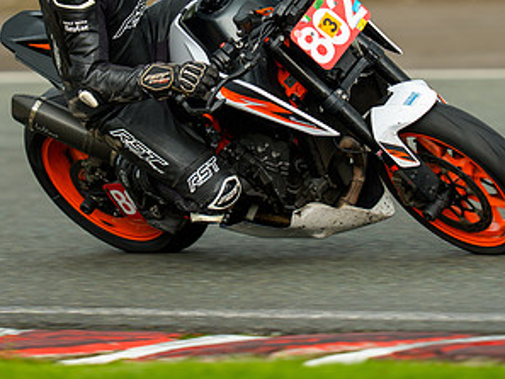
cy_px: 91
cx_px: 258
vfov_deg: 2.0
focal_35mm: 750
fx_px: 10946
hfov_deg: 2.6
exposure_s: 1/500
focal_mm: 400
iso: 160
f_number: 2.8
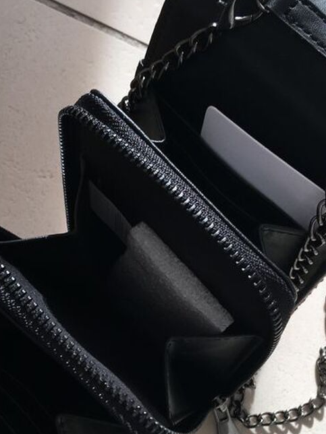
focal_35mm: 60
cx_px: 157
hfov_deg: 24.4
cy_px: 293
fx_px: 753
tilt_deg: -80.3
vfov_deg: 31.9
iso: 25
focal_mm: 4.15
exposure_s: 1/120
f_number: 2.2
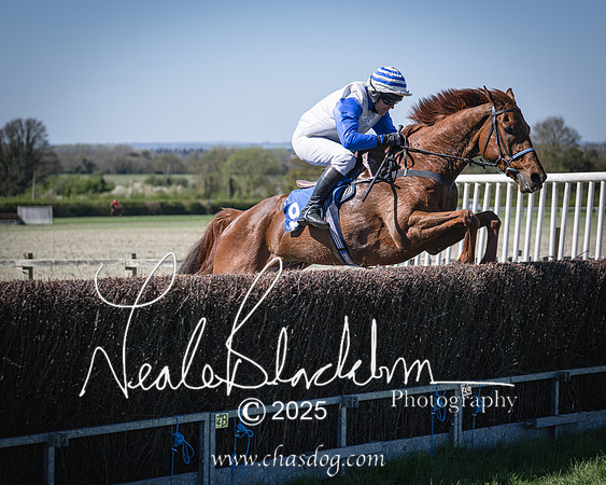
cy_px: 254
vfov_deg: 14.8
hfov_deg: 18.4
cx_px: 278
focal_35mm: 104
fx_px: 1867
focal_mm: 70
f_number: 2.8
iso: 72
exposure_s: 1/2000
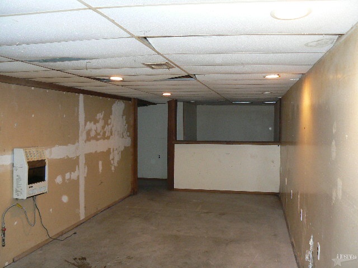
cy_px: 134
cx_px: 179
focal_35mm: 36
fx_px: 372
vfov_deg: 39.7
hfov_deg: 51.4
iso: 200
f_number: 2.8
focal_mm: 6
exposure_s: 1/30
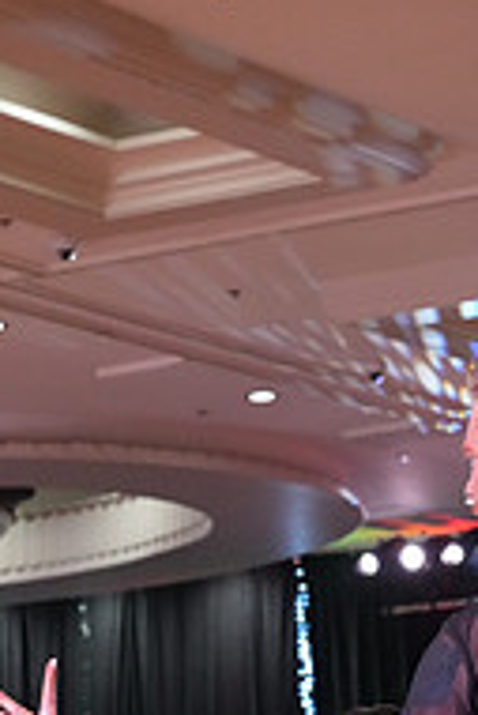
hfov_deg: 8.3
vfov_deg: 11.9
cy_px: 1050
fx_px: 3280
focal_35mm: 165
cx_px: 333
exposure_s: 1/320
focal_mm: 54
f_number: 5
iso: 5000
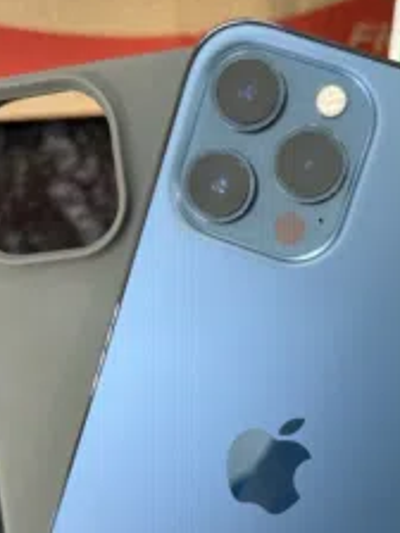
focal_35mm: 62
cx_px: 276
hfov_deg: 23.5
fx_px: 955
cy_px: 427
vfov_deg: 30.4
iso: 100
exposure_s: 1/50
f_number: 1.5
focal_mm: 5.7
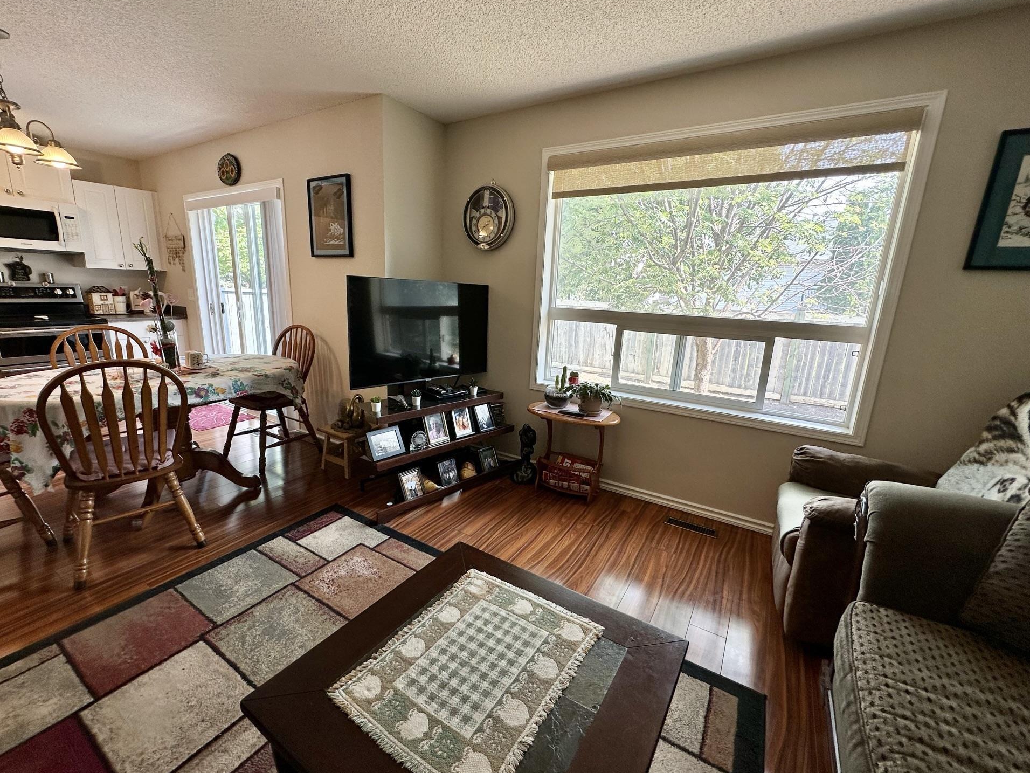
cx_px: 491
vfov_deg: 81.8
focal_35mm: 15
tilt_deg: -13.5
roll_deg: -1.7
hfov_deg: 98.1
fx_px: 446
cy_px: 389
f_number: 2.2
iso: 40
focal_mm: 2.22
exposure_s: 1/115
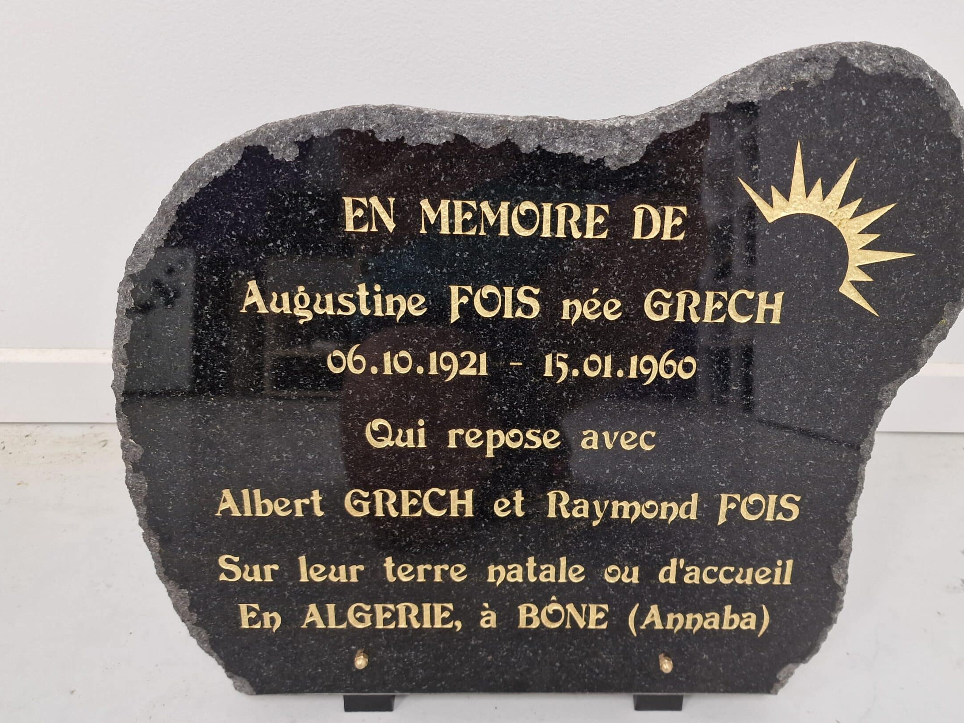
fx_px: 752
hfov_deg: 65.0
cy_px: 344
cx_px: 556
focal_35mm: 27
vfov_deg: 51.3
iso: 160
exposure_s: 1/100
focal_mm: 6.4
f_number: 1.8
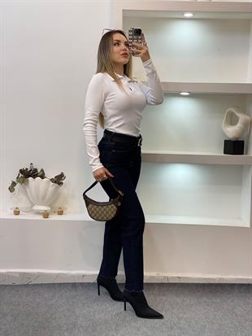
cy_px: 168
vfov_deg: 36.8
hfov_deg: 28.0
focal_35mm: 52
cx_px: 126
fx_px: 504
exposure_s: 1/100
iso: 80
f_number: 2
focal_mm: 6
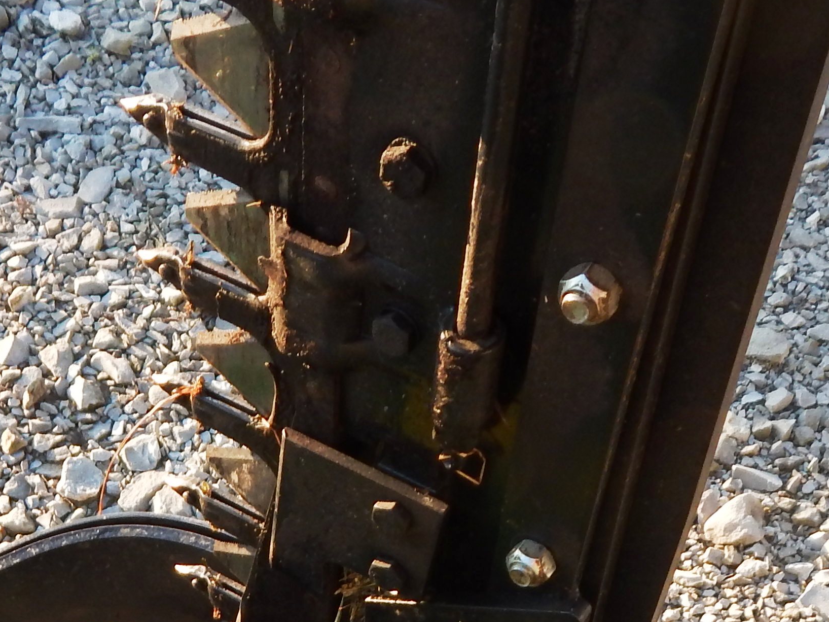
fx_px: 1485
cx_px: 233
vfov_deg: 21.0
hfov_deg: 30.8
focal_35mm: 62
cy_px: 855
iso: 125
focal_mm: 4
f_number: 3
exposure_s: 1/200
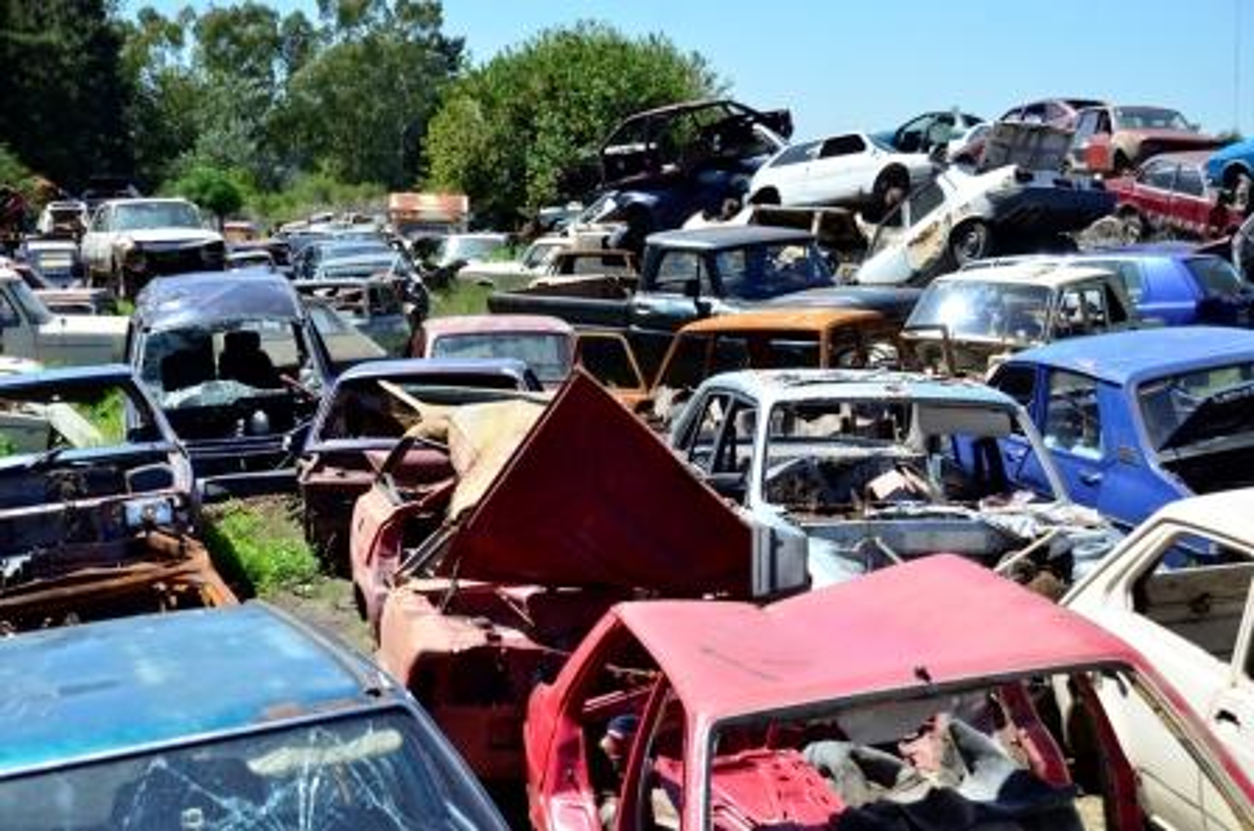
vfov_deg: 23.7
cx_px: 627
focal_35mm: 57
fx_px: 1982
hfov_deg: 35.1
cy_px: 416
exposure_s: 1/5000
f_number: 4.5
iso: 800
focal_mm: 38
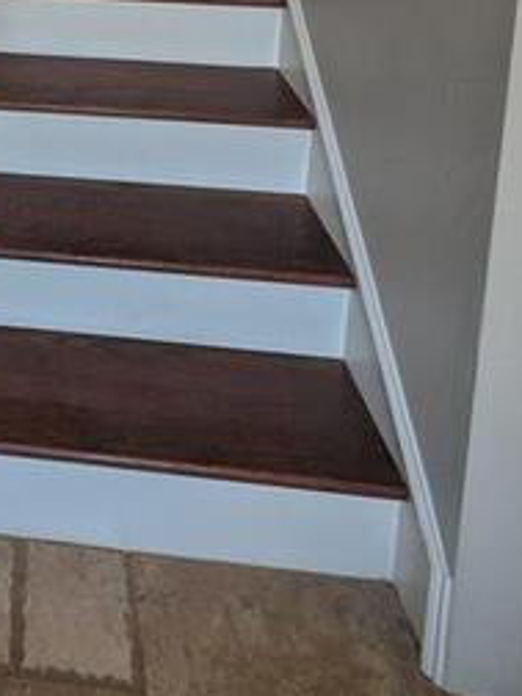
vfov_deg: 37.6
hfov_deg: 37.0
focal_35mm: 33
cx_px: -36
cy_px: -182
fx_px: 664
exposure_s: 1/48
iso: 45
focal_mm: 1.54
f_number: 2.2
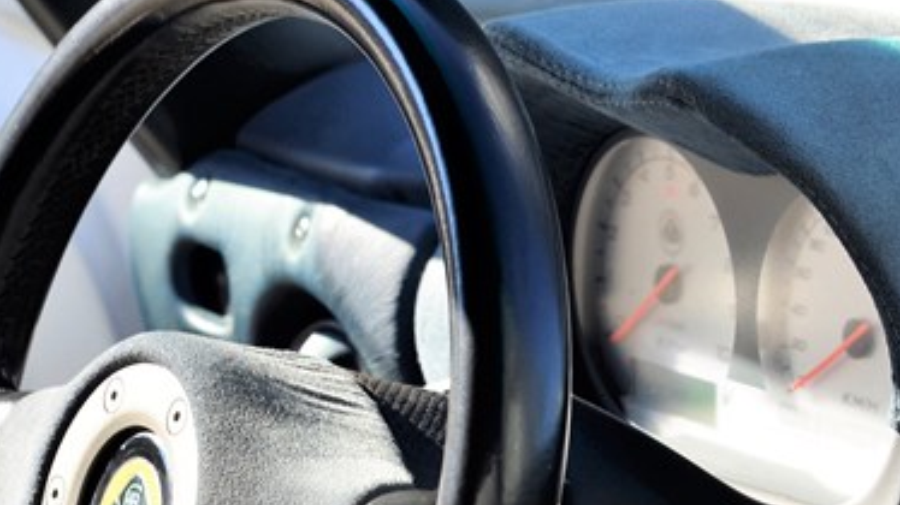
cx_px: 522
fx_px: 7681
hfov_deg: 6.7
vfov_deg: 3.8
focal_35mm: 322
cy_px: 642
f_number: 8
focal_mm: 120
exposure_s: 1/60
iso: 100
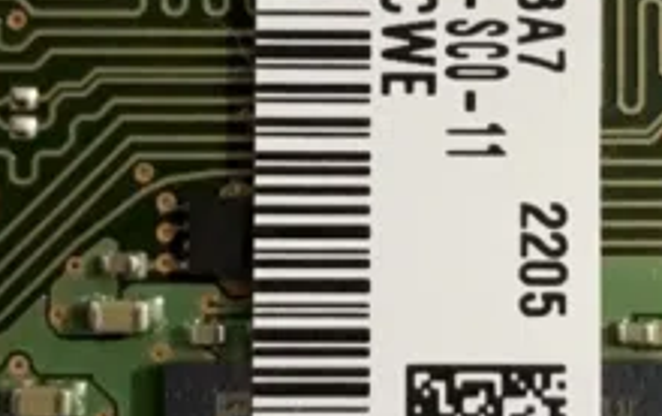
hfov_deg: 25.7
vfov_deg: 16.2
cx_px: 442
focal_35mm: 80
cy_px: 51
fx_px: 1445
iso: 400
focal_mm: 4.25
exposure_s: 1/40
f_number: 1.8
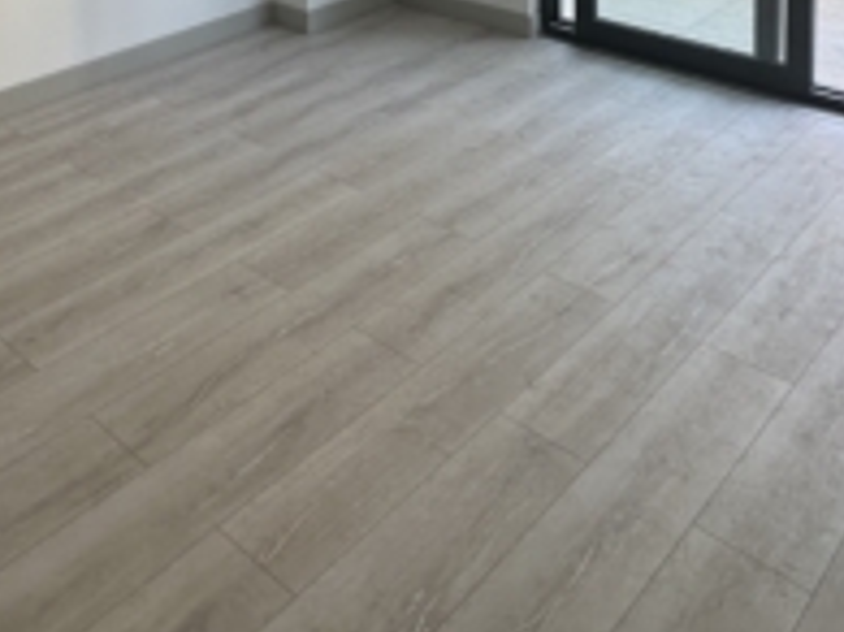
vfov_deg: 27.0
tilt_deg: -3.1
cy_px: -251
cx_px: 151
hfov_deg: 42.5
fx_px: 1023
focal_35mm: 42
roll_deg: +1.3
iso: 80
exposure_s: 1/99
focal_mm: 2.22
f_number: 2.2
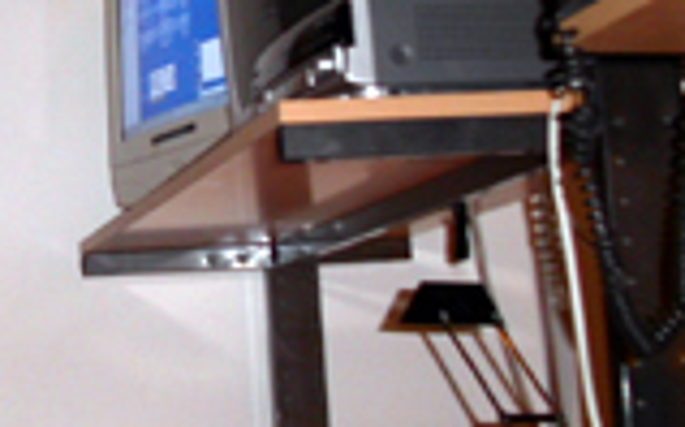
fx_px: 1902
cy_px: 104
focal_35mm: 102
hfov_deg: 19.5
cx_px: -75
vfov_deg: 12.8
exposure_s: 1/30
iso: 100
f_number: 2.8
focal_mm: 7.8
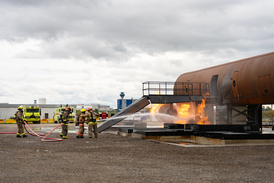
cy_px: 92
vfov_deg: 21.2
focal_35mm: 64
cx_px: 137
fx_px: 490
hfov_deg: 31.3
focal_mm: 63.7
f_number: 2.8
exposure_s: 1/1600
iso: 125
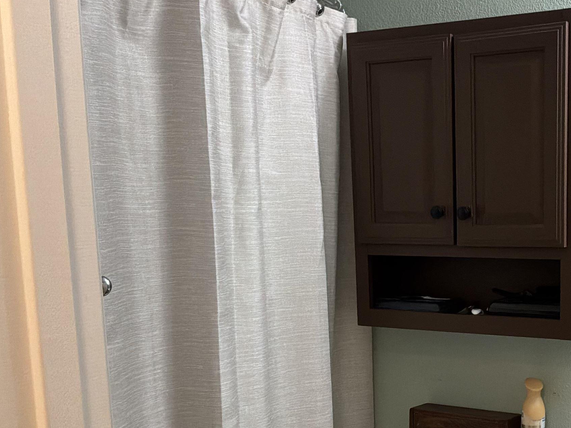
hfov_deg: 36.1
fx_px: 841
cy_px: 338
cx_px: 465
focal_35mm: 51
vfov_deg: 28.0
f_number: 1.8
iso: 125
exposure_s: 1/60
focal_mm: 3
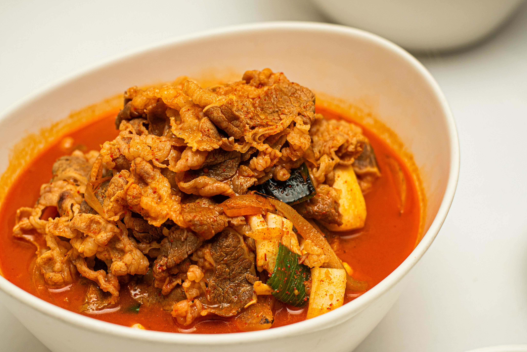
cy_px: 193
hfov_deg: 27.7
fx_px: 1069
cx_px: 250
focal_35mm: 73
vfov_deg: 18.7
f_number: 2.8
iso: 320
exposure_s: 1/250
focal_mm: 50
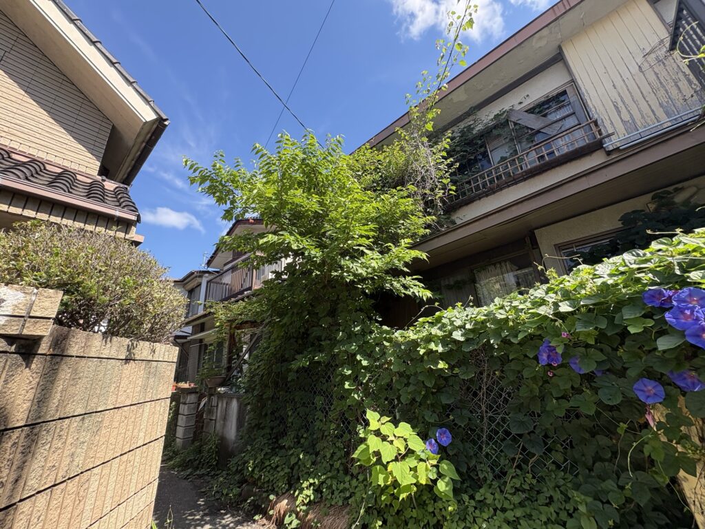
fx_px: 285
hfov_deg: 102.1
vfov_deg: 85.7
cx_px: 352
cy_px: 264
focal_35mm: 14
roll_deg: +3.7
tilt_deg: +21.6
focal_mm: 2.22
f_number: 2.2
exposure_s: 1/403
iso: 50
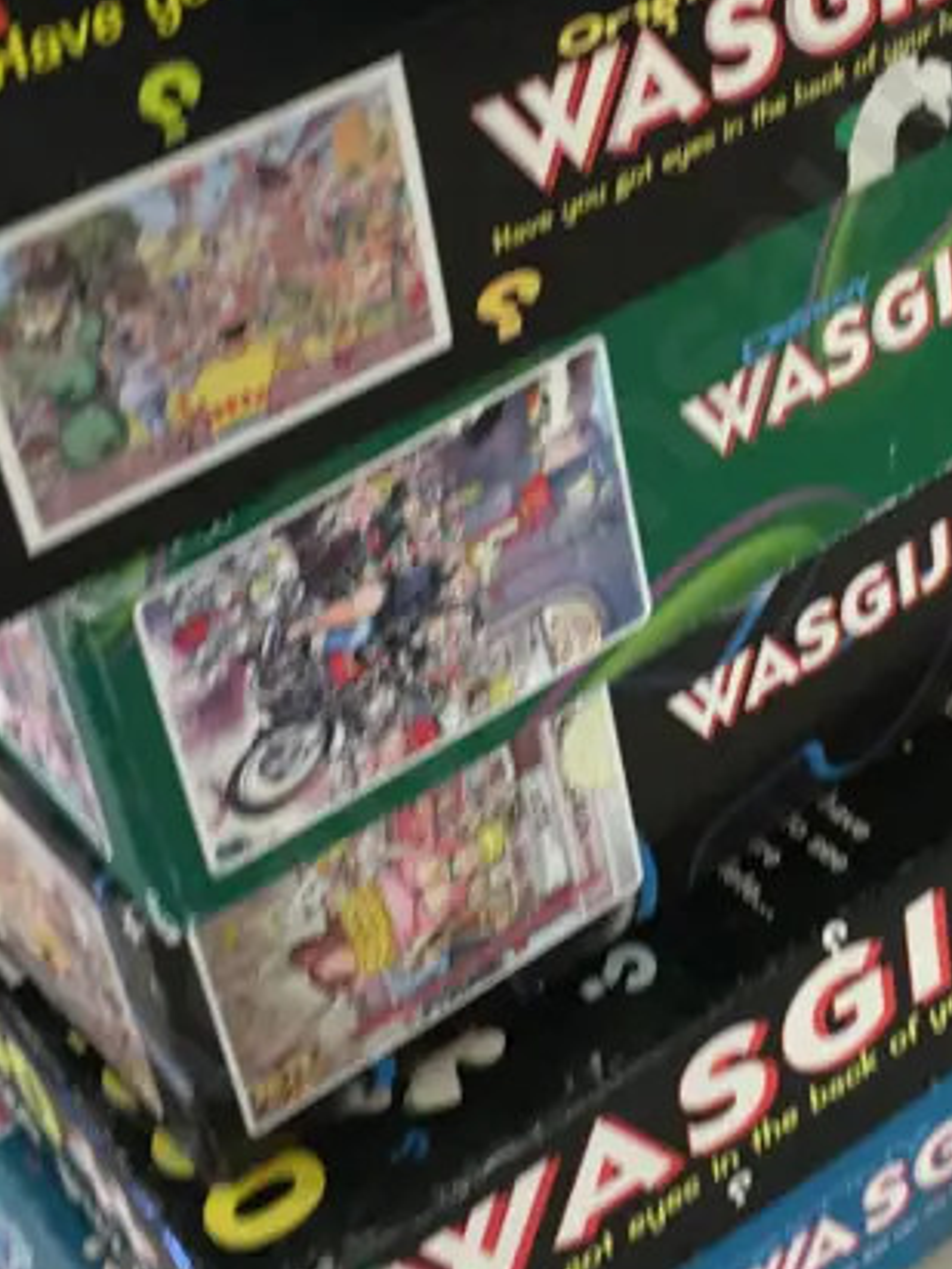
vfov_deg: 26.8
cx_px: 687
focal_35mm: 72
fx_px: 2640
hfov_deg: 20.3
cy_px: 394
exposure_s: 1/17
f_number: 2.2
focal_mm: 4.15
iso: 64
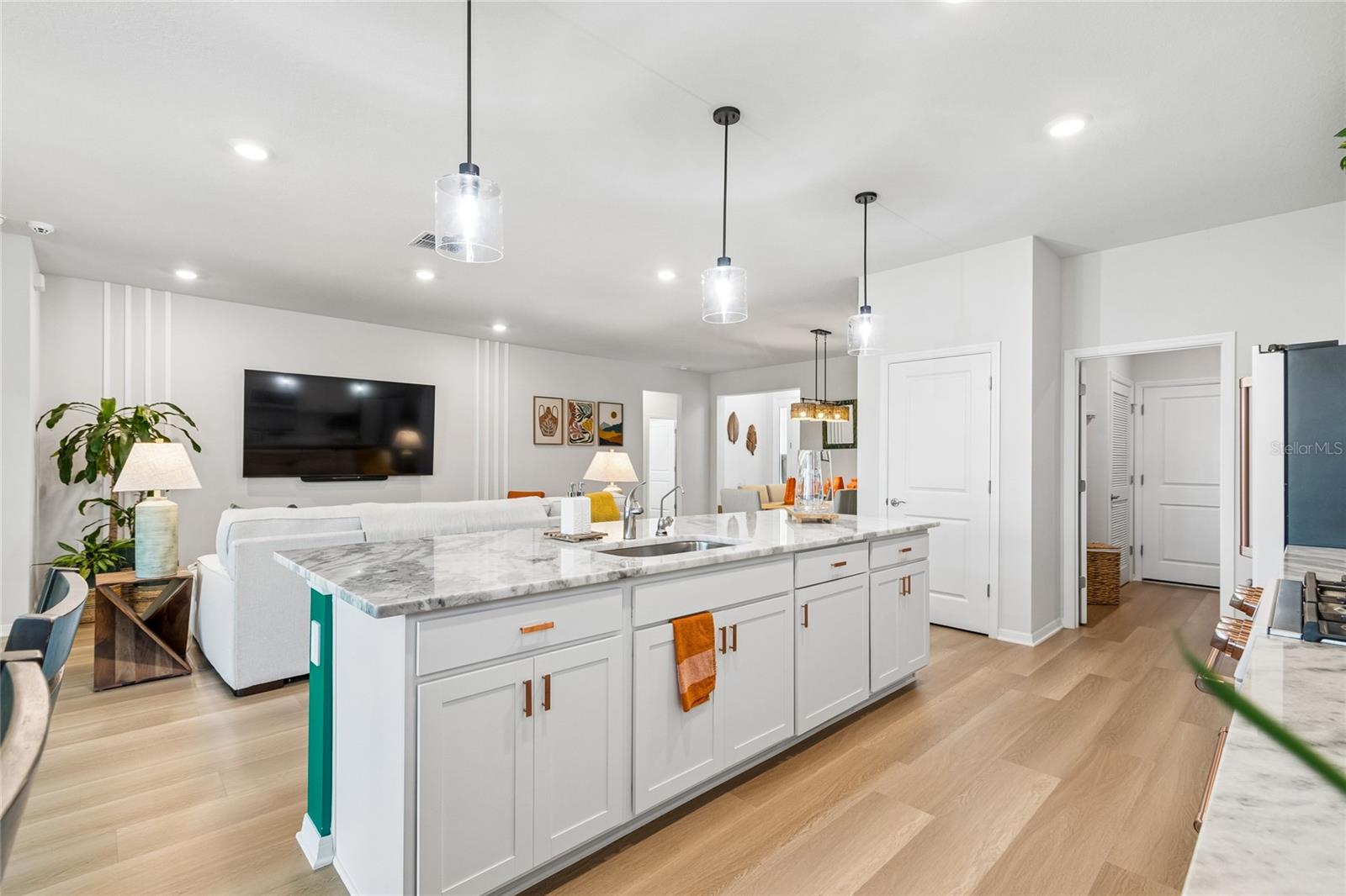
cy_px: 448
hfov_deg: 100.4
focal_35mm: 15
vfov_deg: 77.3
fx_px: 561
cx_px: 673
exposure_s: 1/5
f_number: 7.1
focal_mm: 10
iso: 100
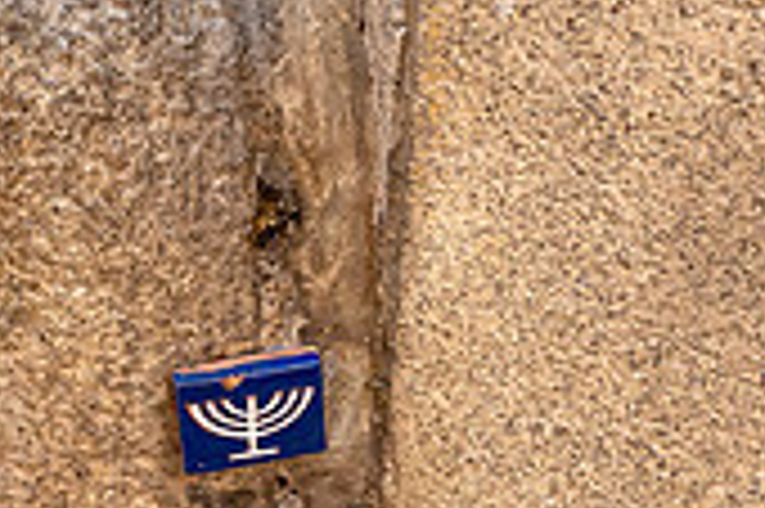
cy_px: 254
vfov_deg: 13.8
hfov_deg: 20.6
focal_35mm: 99
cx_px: 284
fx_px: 2102
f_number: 2.8
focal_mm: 10.51
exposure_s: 1/200
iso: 800
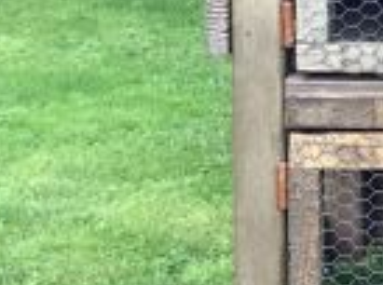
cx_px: 635
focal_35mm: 109
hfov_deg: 16.0
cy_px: 8
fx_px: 1203
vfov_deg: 13.4
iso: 40
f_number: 2.4
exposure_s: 1/120
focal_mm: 3.3
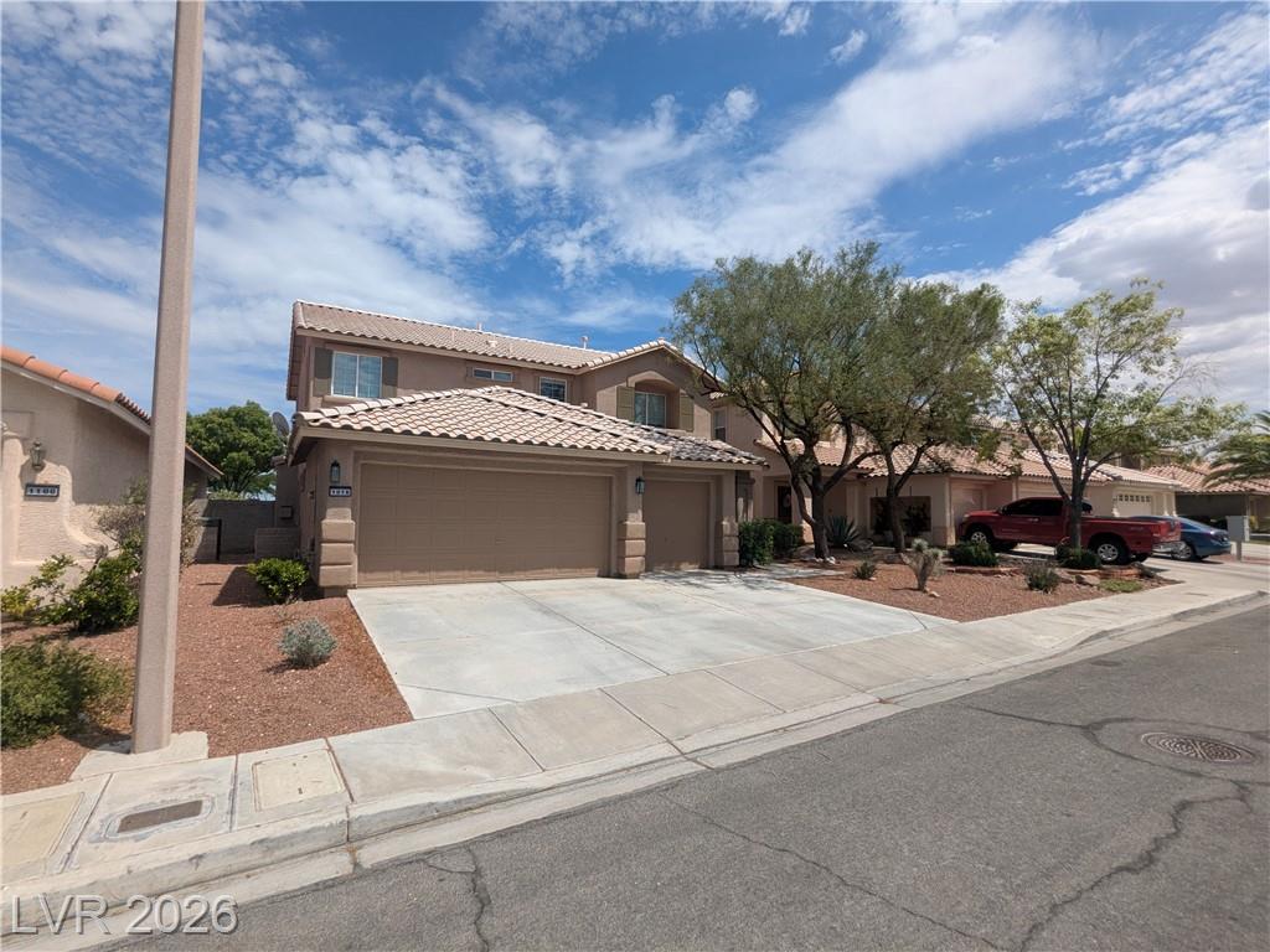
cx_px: 635
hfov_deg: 94.5
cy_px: 476
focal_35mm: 16
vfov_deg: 78.1
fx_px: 587
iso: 47
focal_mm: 2.35
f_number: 2.2
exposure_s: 1/2513
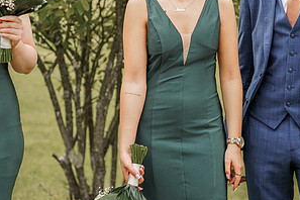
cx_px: 146
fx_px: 1383
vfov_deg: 8.3
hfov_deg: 12.4
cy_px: 51
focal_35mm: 166
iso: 100
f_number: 2.8
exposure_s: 1/640
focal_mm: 85
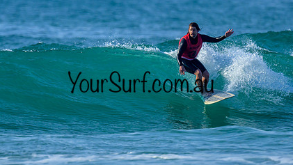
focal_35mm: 1587
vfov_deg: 0.8
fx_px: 12332
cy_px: 58
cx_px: 138
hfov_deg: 1.4
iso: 320
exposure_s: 1/2000
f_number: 6.3
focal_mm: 800
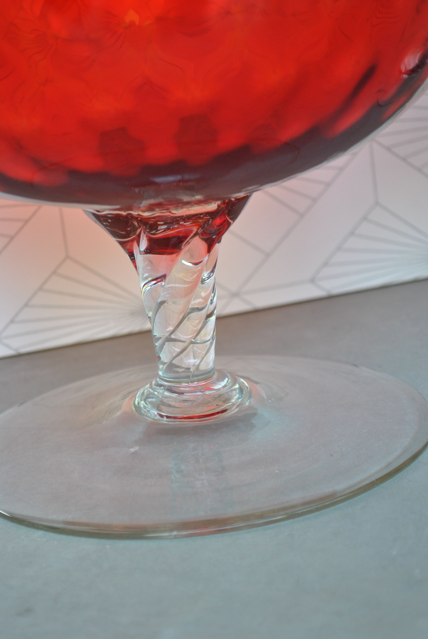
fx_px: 1467
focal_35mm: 82
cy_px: 320
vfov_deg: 24.6
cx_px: 214
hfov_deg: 16.6
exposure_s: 1/30
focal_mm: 55
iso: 320
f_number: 5.6
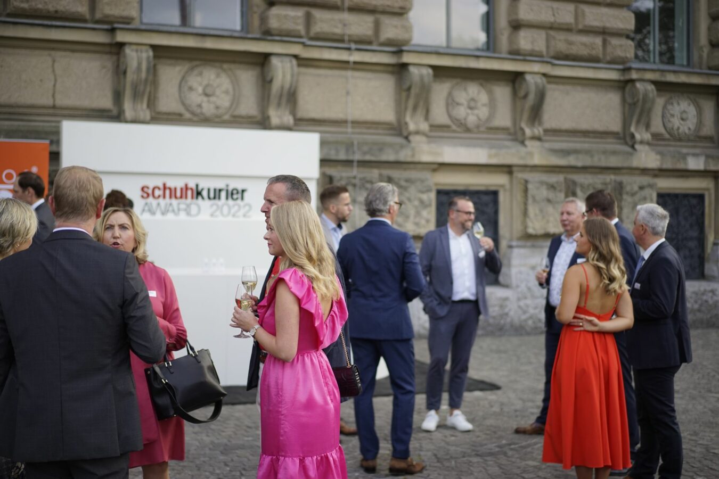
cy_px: 240
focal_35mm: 55
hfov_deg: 36.2
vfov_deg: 24.6
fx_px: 1098
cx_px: 360
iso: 200
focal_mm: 55
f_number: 2
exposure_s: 1/1000
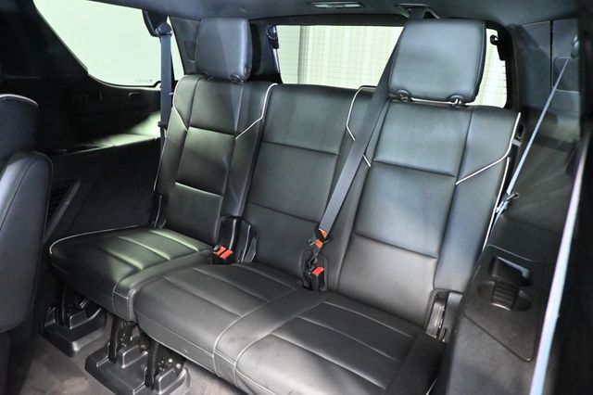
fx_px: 395
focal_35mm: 24
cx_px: 296
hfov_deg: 73.8
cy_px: 198
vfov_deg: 53.1
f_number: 3.5
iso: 12800
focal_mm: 16
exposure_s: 1/6
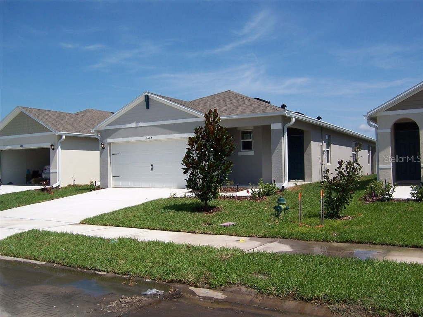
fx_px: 403
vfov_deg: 42.9
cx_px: 212
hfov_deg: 55.4
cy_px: 158
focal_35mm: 33
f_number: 4
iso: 80
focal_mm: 5.5
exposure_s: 1/1000
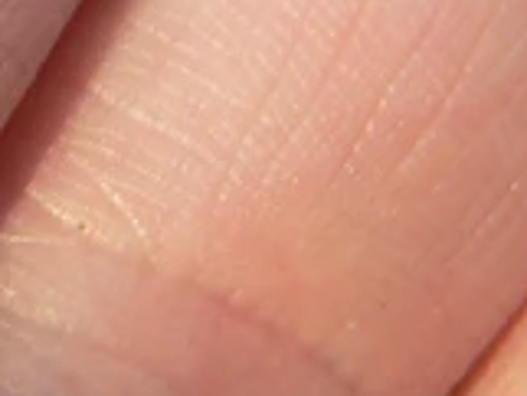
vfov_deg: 6.7
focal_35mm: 218
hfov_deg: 8.9
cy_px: -252
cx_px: -134
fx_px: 3321
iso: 100
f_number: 3.3
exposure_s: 1/100
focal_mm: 9.2
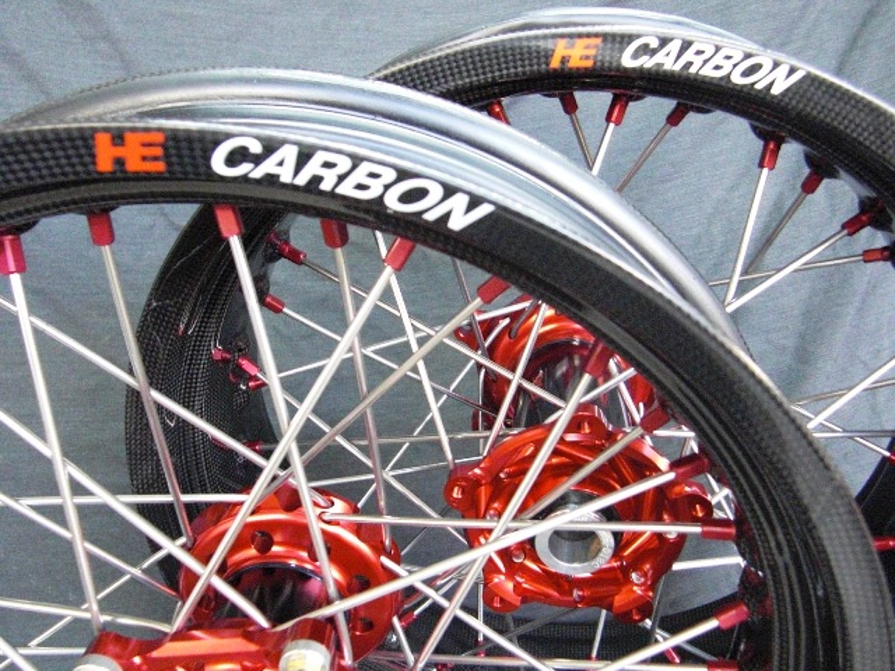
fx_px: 853
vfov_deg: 42.9
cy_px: 336
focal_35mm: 33
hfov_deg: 55.4
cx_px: 448
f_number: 2.7
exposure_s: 1/20
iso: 800
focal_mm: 5.8
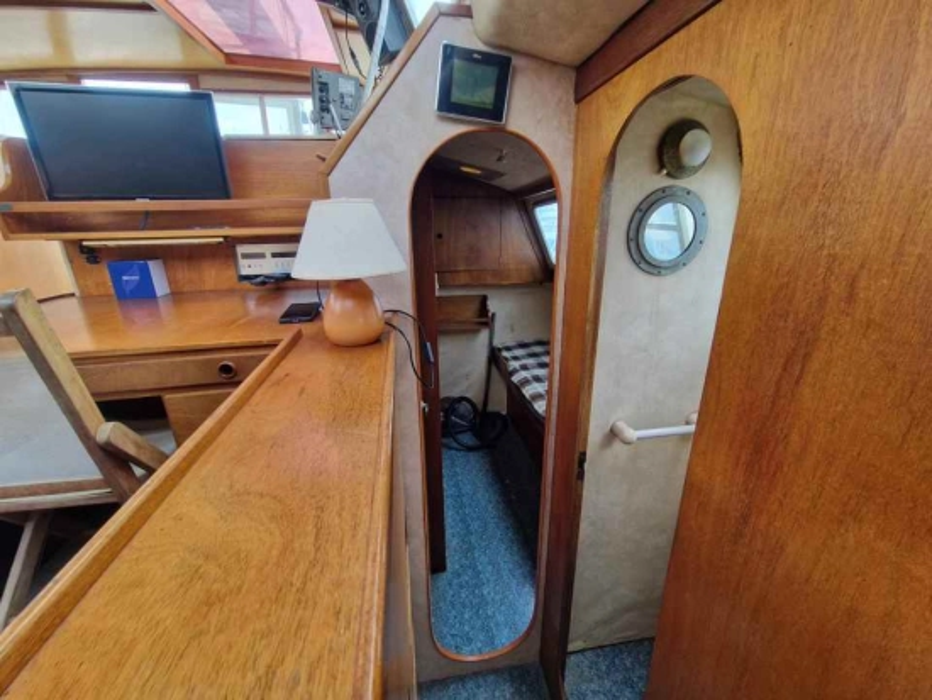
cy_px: 350
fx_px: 350
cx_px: 466
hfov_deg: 106.2
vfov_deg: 90.0
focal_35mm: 13
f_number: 2.2
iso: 100
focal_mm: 2.2
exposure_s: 1/100
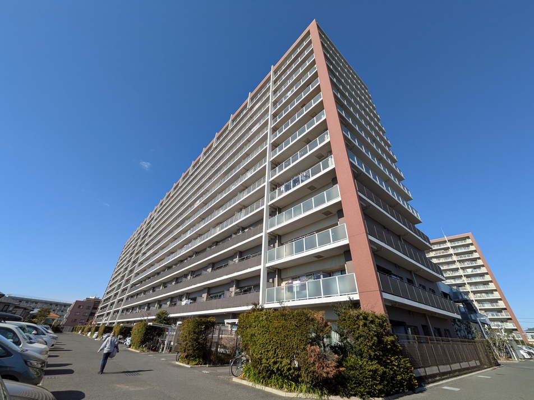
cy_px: 200
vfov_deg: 85.7
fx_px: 216
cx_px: 267
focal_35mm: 14
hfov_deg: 102.1
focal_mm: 1.83
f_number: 2.2
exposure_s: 1/1887
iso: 46
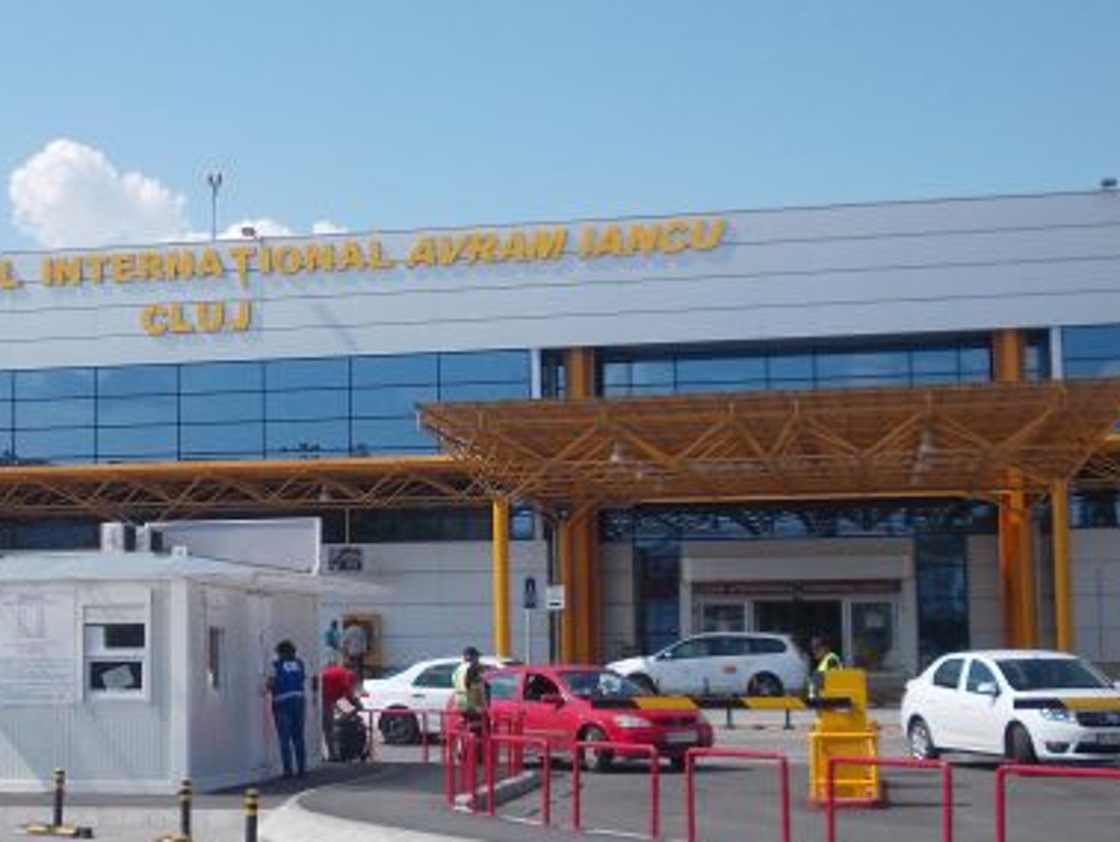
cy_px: 440
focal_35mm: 68
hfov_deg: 28.0
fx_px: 2202
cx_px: 251
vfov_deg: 21.6
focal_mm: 6.1
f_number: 6.5
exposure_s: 1/250
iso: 80
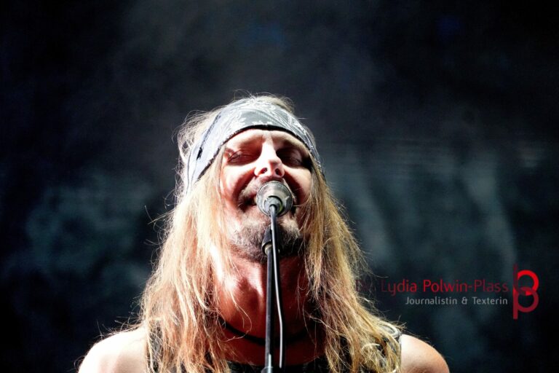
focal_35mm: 225
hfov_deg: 9.1
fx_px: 3493
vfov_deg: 6.1
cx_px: 280
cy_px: 186
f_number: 5.6
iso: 6400
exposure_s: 1/200
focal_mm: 150
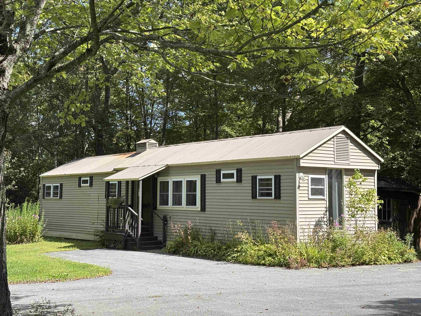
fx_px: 632
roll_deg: -0.4
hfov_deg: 36.8
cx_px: 210
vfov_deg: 28.0
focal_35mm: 52
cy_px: 158
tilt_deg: +2.9
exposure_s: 1/1279
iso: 32
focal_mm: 5.96
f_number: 1.6
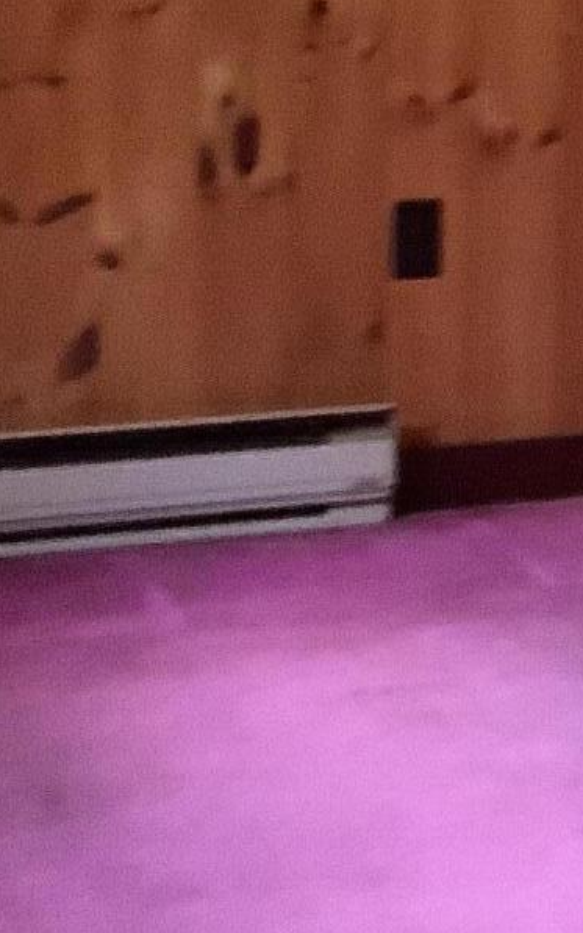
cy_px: 58
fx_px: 2797
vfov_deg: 18.6
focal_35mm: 110
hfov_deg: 11.1
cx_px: 1030
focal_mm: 3.3
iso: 640
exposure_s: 1/20
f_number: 2.4
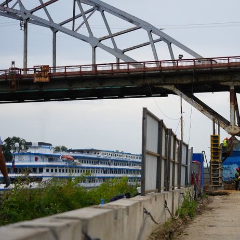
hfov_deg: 19.2
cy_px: 121
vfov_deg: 19.3
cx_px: 168
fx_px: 706
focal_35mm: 90
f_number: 2.8
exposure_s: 1/8000
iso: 1000
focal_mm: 70
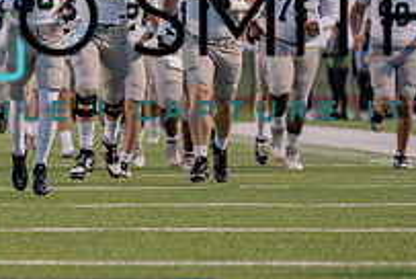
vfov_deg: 3.0
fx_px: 5346
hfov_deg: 4.4
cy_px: 22
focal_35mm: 462
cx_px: -150
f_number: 2.8
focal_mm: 162
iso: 1250
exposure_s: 1/1000
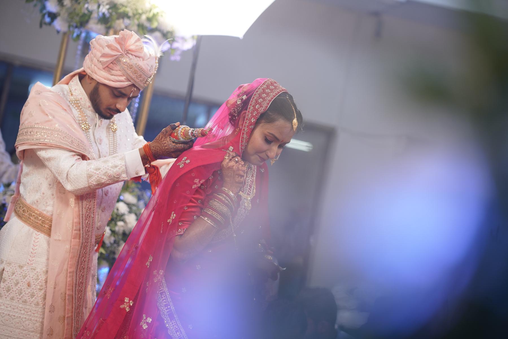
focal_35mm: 85
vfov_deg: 16.1
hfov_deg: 23.9
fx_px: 1200
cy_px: 170
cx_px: 254
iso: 640
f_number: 2.2
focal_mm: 85
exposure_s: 1/250
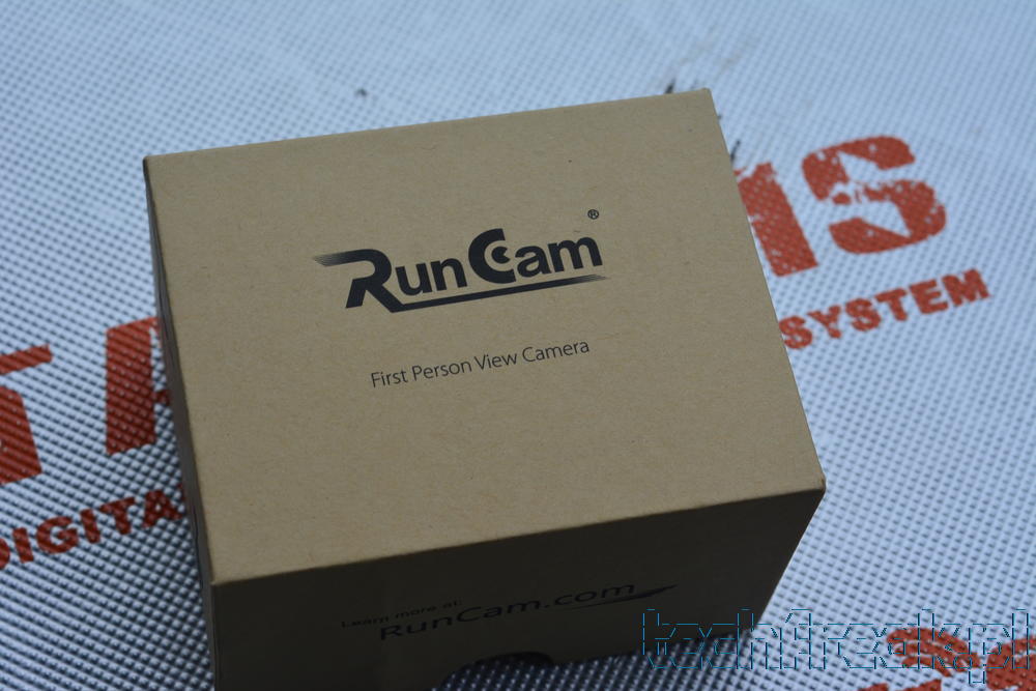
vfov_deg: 16.6
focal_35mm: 82
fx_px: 2374
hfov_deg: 24.6
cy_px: 346
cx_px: 518
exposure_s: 1/60
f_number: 10
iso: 250
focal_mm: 55
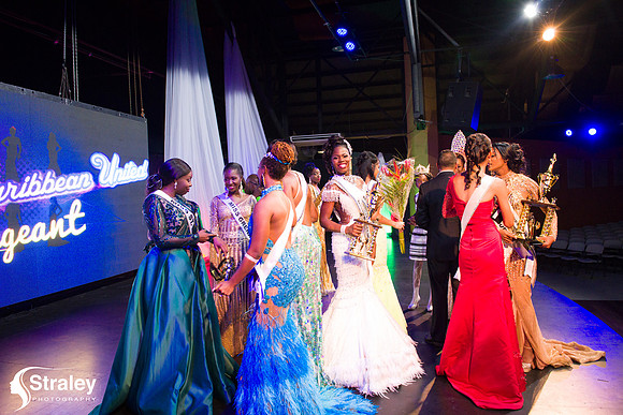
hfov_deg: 69.4
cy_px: 208
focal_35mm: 26
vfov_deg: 49.6
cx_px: 312
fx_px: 450
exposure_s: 1/160
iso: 4000
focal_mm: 26
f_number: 5
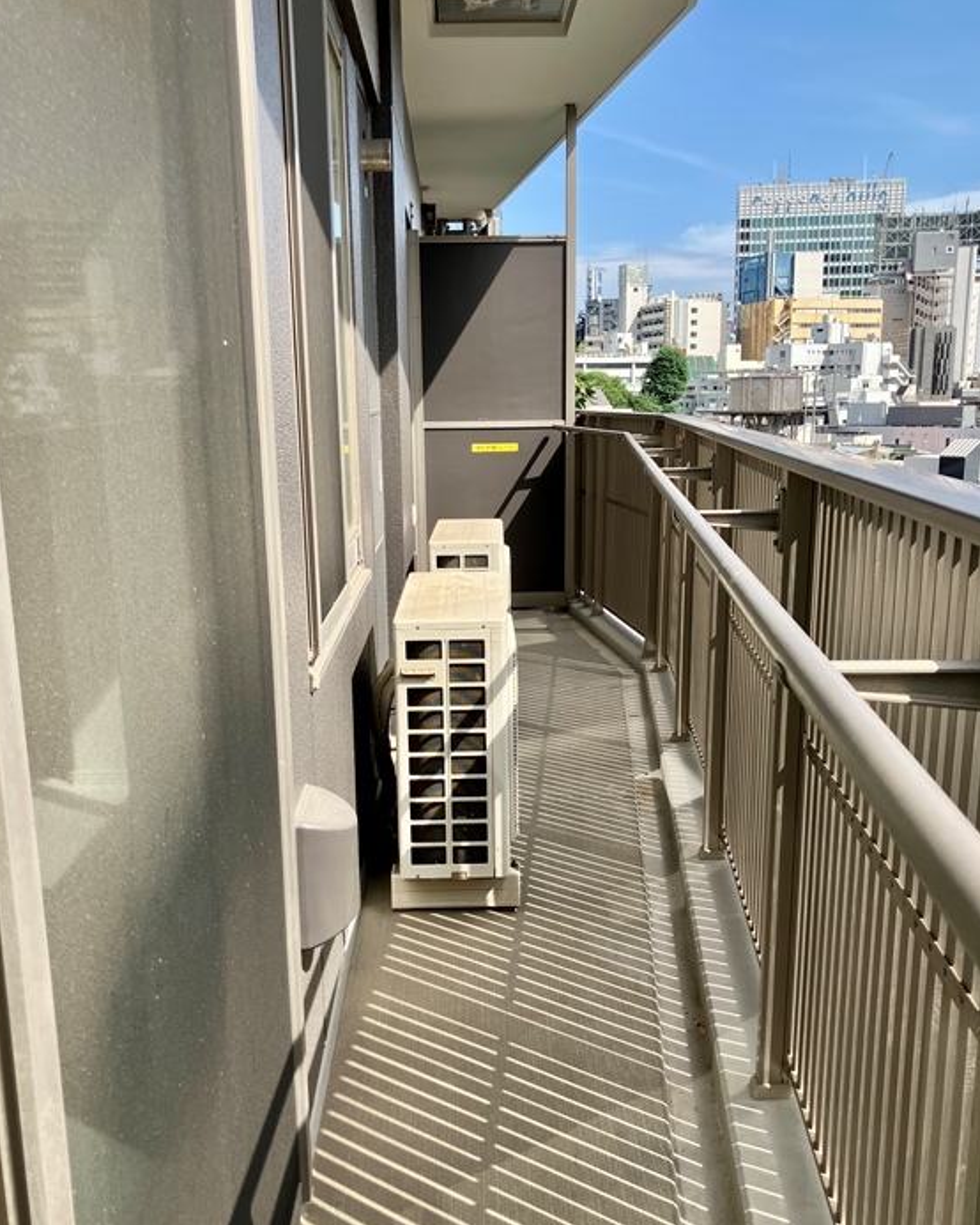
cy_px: 637
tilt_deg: -11.7
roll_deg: +1.7
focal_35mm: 30
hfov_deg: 48.5
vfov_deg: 58.7
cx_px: 485
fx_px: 1087
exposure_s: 1/1012
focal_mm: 3.99
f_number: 1.8
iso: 32
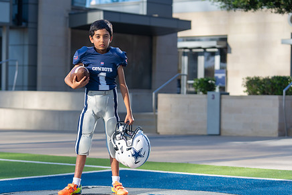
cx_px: 108
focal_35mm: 102
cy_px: 108
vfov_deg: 13.4
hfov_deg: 20.0
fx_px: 827
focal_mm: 75
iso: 100
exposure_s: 1/500
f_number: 3.2
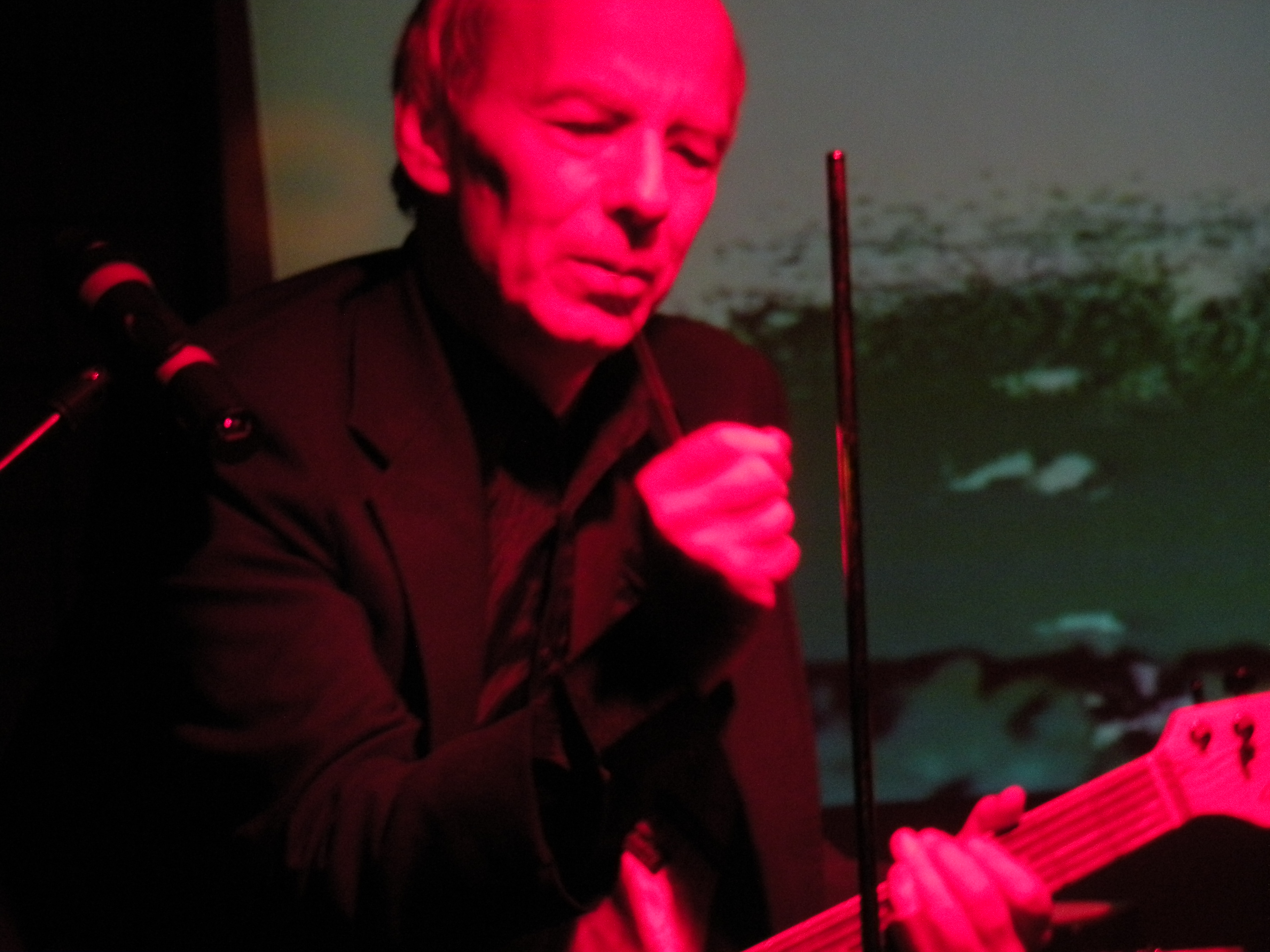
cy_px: 476
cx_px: 635
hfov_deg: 11.4
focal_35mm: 174
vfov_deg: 8.5
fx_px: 6384
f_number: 5.6
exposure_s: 1/18.3
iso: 400
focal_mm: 31.5
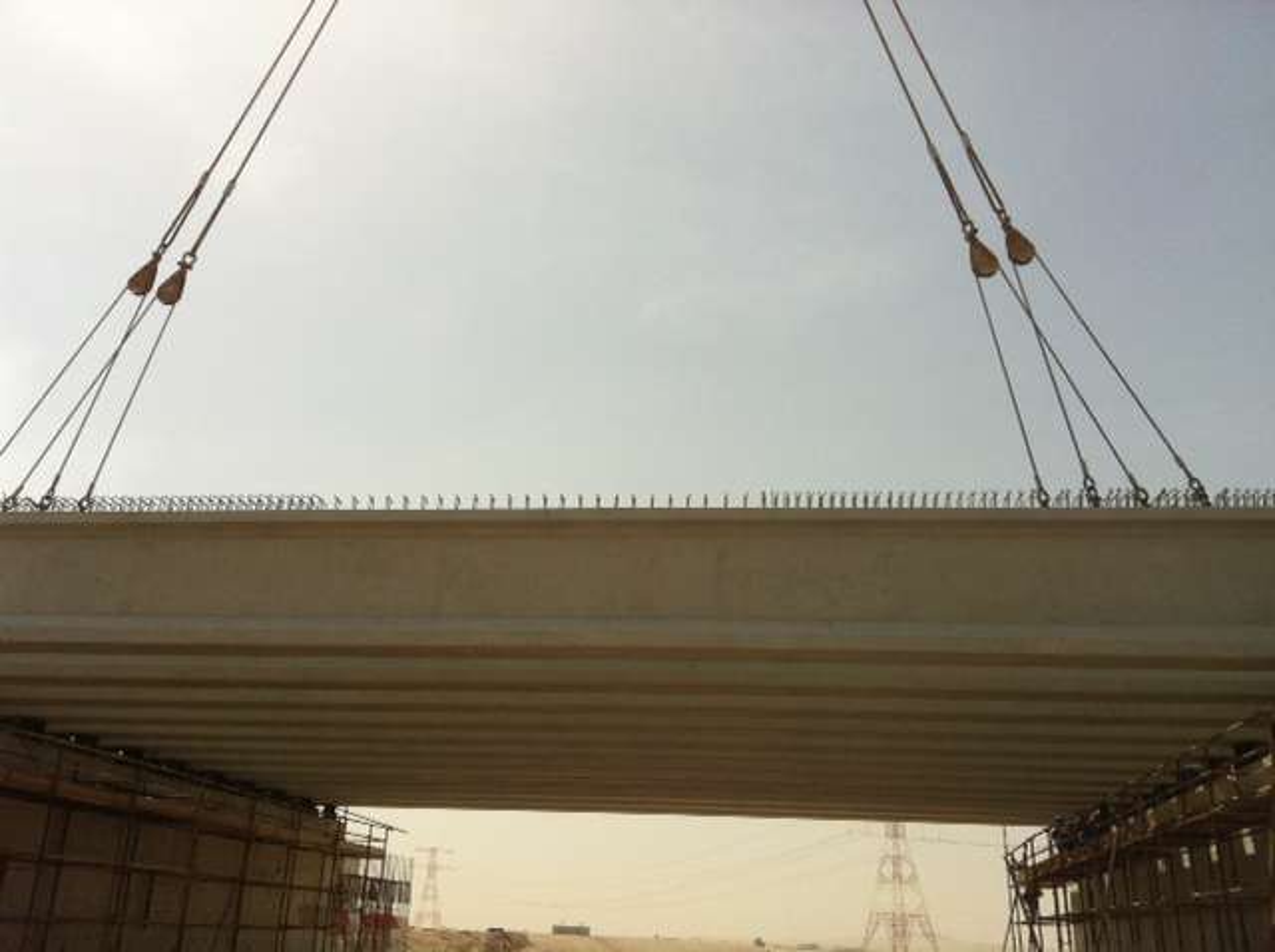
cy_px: 476
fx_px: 1287
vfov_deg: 40.6
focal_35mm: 35
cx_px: 638
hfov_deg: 52.7
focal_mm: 3.85
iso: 80
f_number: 2.8
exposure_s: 1/3771
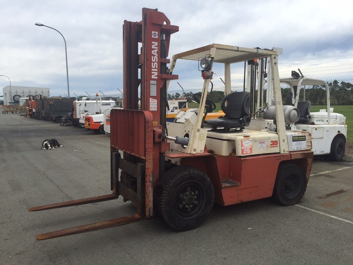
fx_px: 296
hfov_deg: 61.7
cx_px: 176
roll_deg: +0.5
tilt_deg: -5.3
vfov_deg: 48.2
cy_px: 132
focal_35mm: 29
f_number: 2.2
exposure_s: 1/1721
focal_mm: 4.15
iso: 32
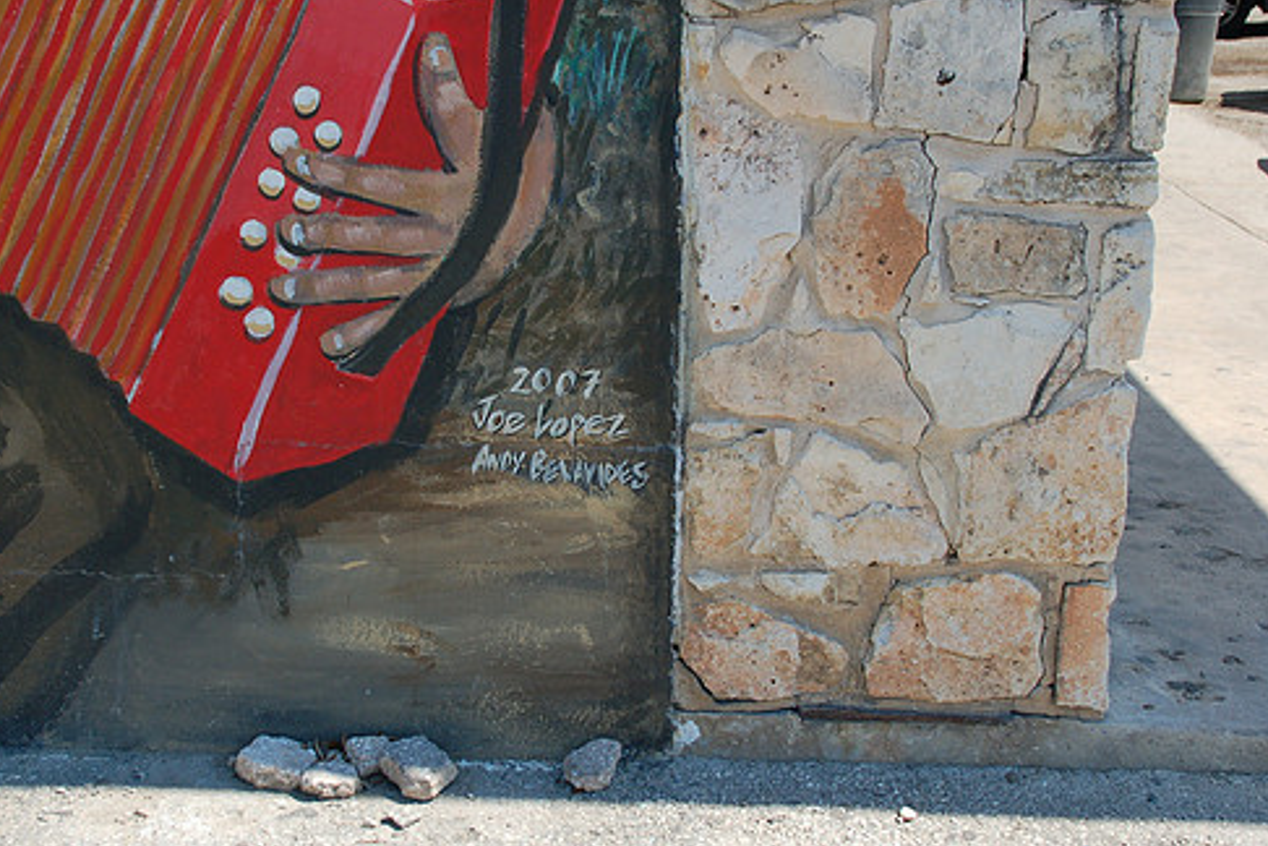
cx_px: 551
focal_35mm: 63
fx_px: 2205
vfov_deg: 21.7
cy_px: 410
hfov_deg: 32.0
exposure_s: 1/160
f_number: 8
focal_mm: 35
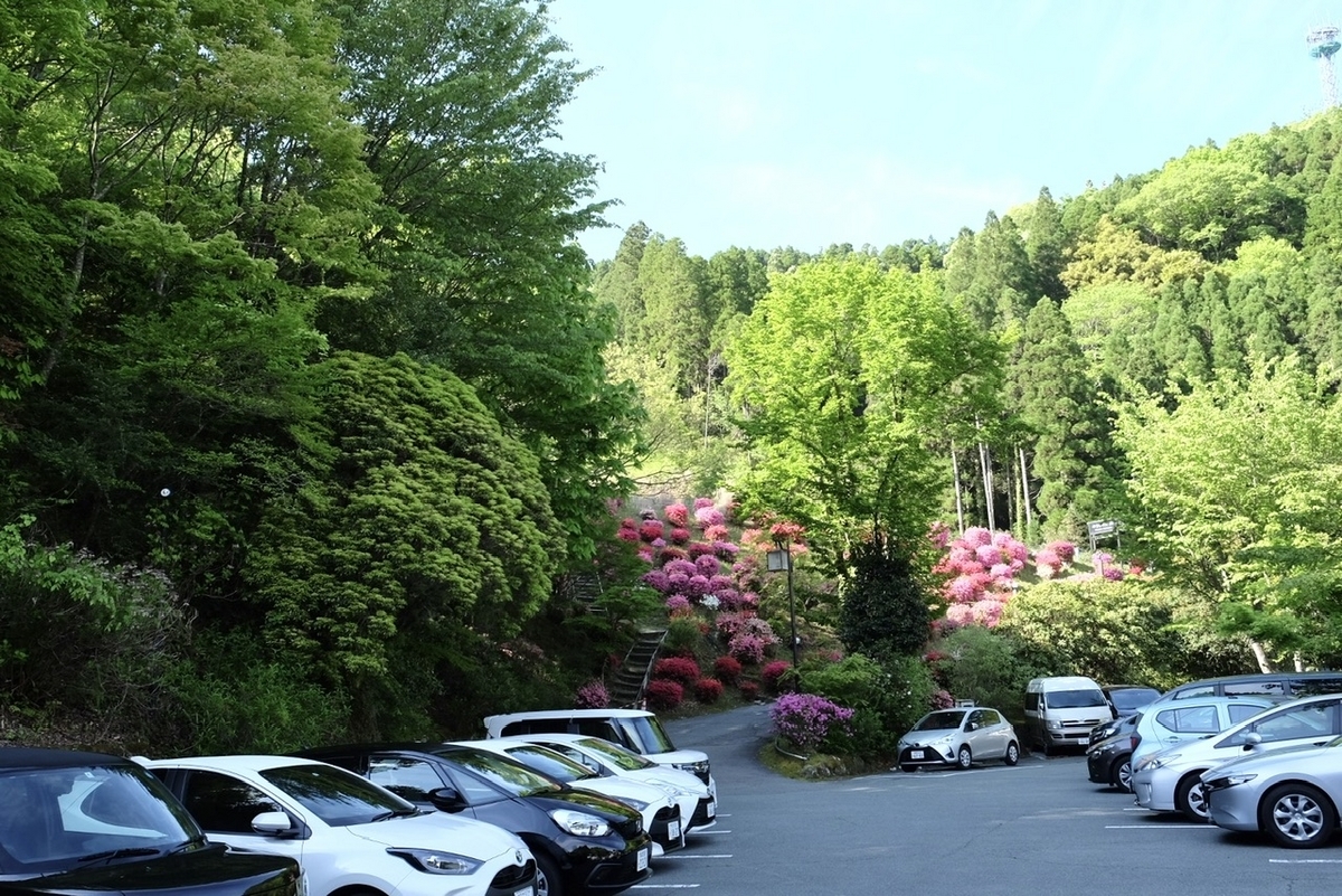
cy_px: 448
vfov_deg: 48.0
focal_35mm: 27
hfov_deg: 67.4
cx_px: 671
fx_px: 1007
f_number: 5.6
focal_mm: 18
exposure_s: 1/220
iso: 400
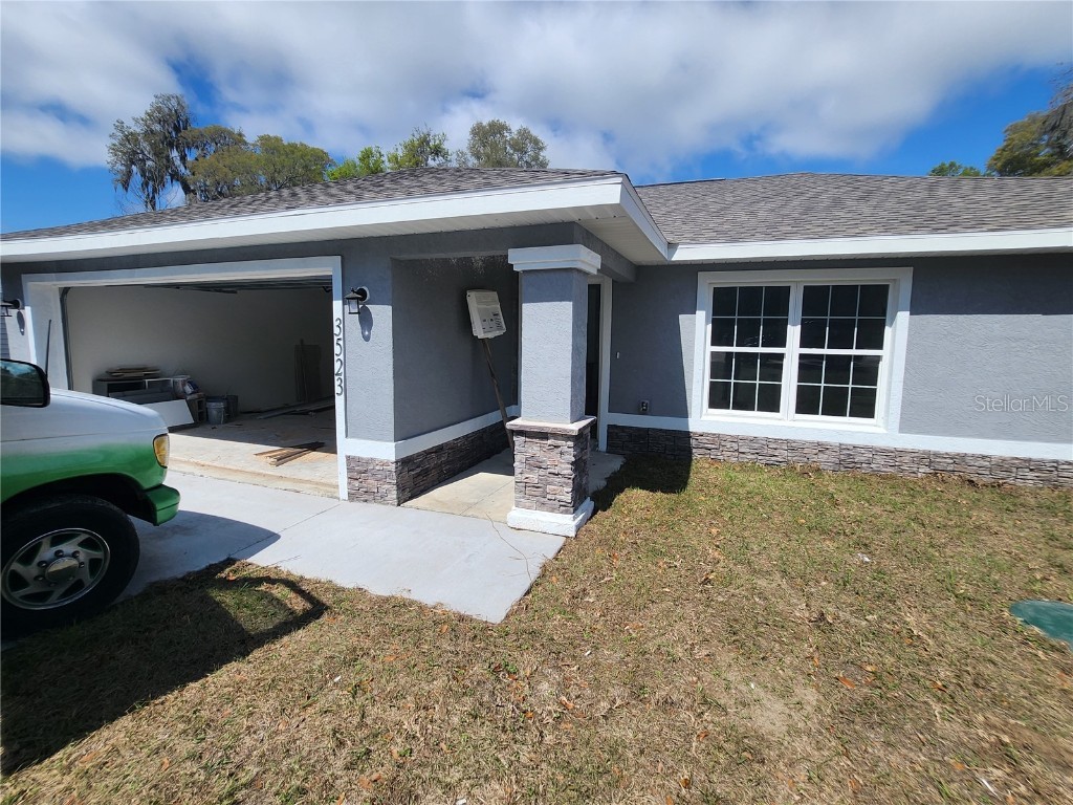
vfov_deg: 89.9
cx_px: 536
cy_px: 402
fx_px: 403
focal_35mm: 13
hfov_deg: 106.2
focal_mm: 1.7
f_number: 2.2
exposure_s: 1/1672
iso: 32
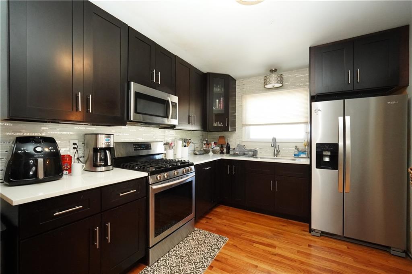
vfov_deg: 74.6
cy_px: 137
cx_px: 206
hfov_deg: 97.6
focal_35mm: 16
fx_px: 180
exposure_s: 1/125
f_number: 4.5
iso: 4000
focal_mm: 10.5
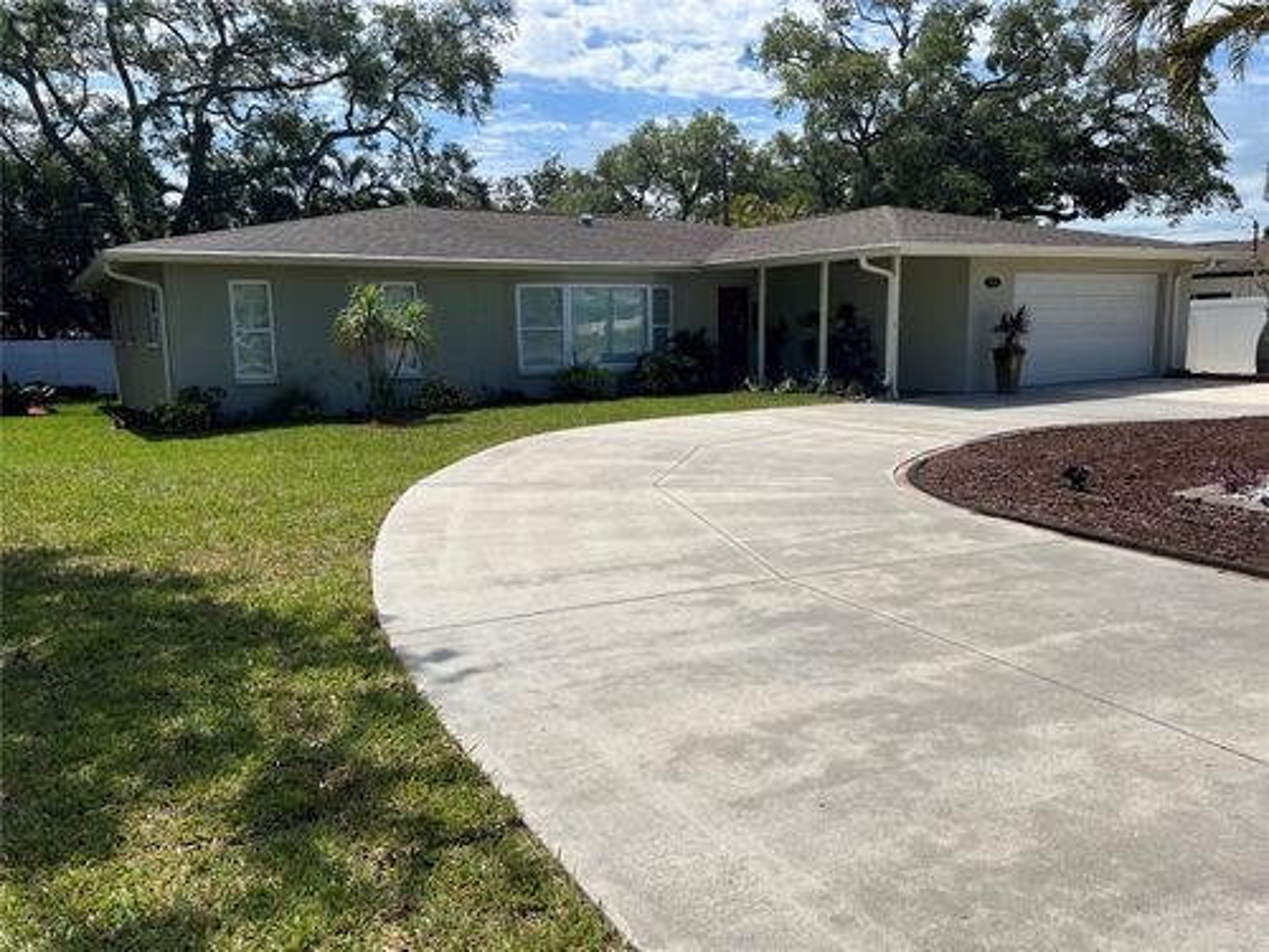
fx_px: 953
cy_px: 476
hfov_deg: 67.3
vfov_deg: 53.1
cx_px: 634
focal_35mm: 26
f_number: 1.5
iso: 50
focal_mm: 5.7
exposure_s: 1/7463
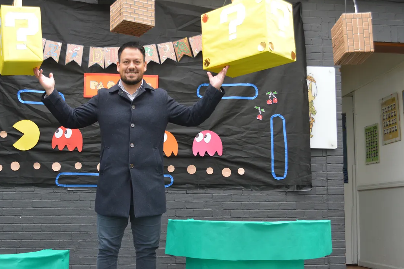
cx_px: 147
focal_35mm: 46
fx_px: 516
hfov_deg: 42.4
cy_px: 164
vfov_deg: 29.2
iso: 400
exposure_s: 1/80
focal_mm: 24
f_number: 4.5
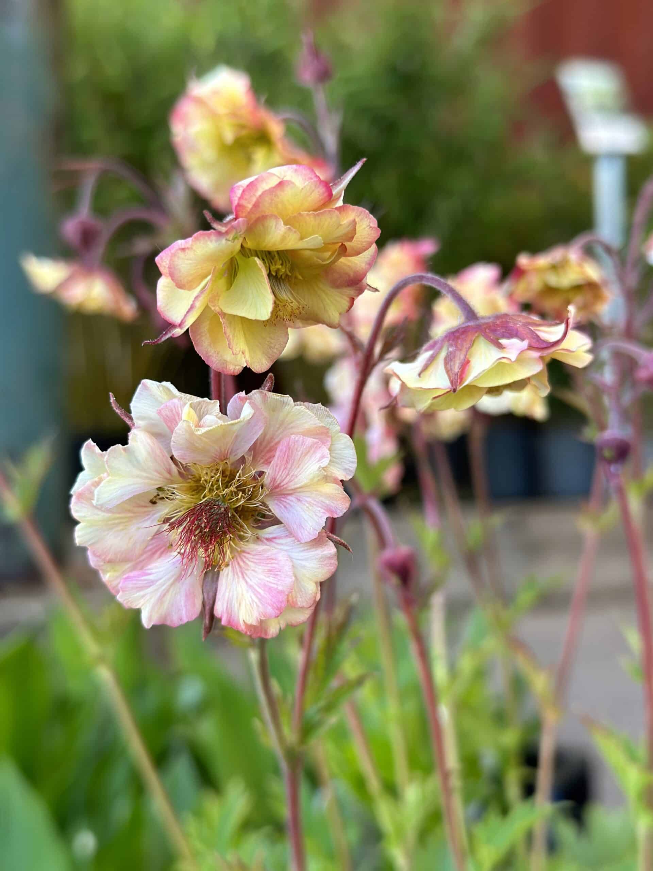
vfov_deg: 39.7
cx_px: 326
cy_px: 436
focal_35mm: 48
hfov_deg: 30.3
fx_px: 1207
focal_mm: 6.86
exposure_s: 1/203
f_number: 1.78
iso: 80
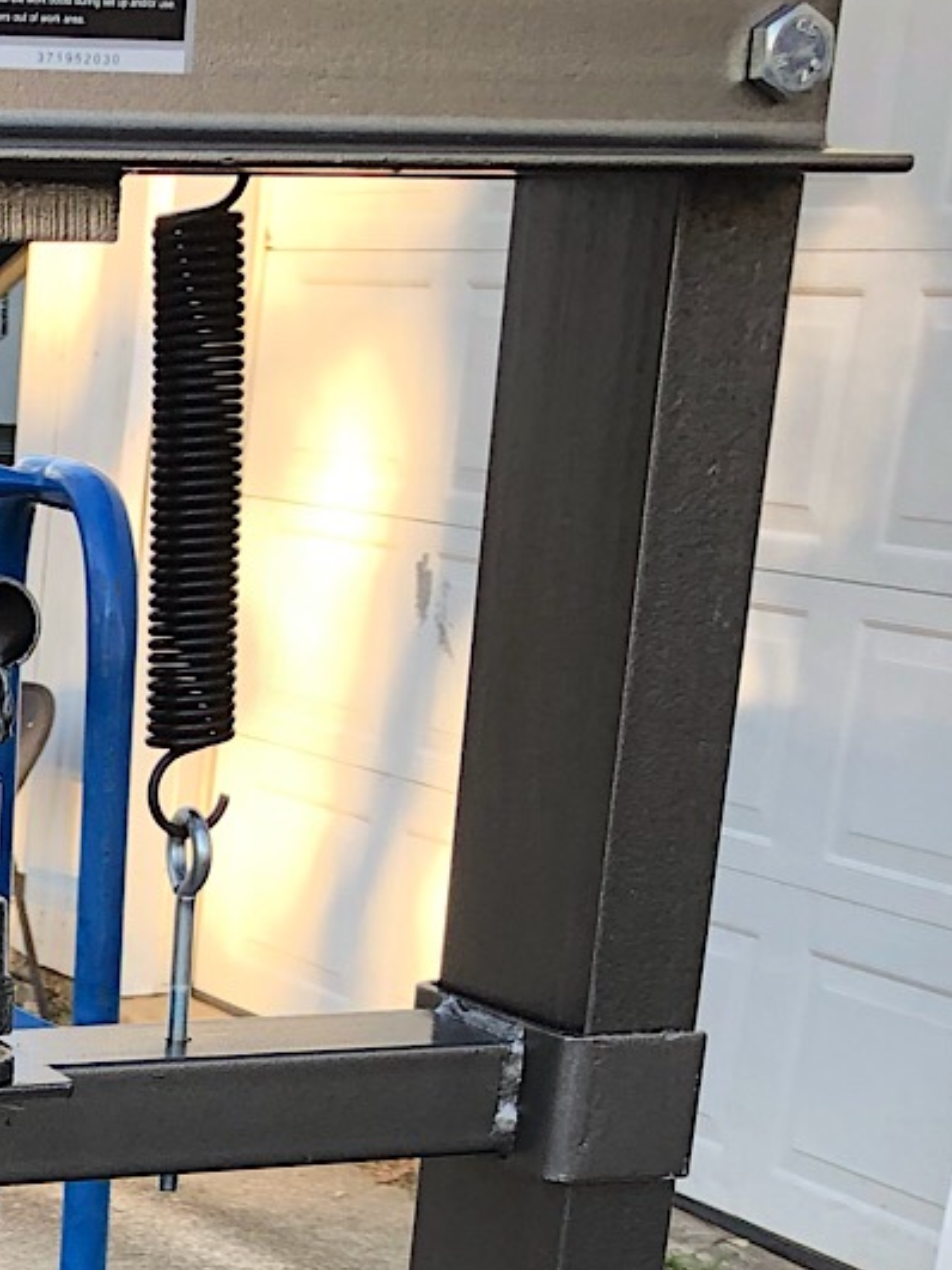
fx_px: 3302
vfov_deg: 19.6
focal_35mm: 90
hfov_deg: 15.6
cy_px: 1759
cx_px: -263
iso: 32
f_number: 1.8
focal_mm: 3.99
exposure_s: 1/120
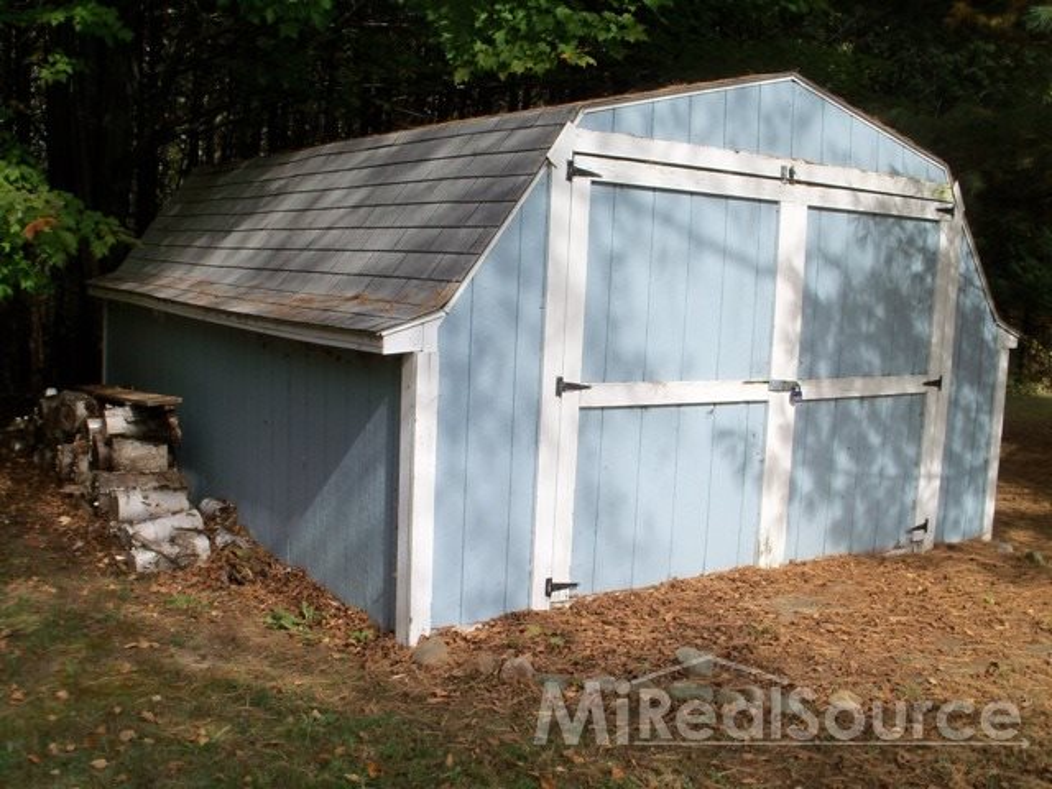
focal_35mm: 40
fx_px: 1216
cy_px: 394
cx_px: 526
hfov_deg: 46.8
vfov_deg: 36.0
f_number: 5.6
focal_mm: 7.2
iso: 80
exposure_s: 1/320
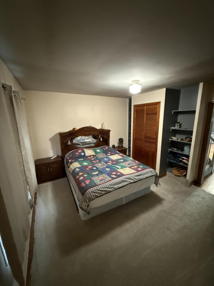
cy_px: 143
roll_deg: +1.2
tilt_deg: -13.4
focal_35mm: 14
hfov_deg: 85.7
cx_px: 107
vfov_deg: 102.1
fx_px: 115
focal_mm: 2.22
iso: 1250
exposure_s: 1/40
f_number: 2.2
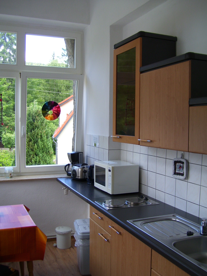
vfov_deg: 50.1
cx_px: 104
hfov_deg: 38.7
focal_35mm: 37
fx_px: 295
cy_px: 138
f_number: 2.7
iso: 80
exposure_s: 1/90
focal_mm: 6
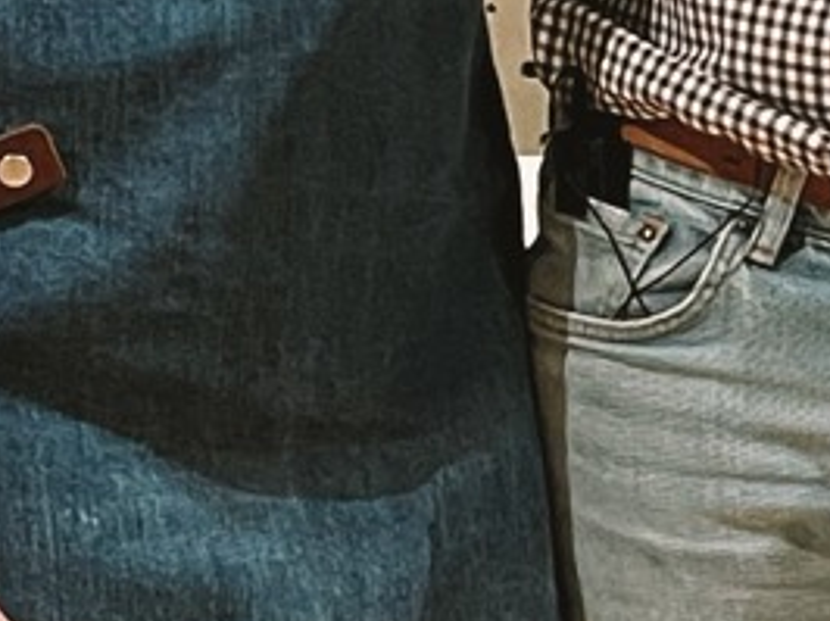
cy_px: -824
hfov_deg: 14.0
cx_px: 1020
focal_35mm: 137
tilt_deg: -11.1
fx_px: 3282
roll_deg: -0.7
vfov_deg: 9.7
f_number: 1.5
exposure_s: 1/50
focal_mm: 5.7
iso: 250
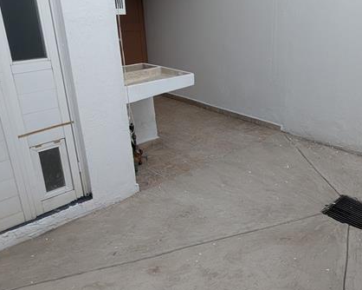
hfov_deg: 55.9
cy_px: 135
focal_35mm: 31
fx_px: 332
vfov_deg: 47.0
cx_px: 243
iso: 49
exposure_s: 1/1073
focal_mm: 1.95
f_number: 2.2
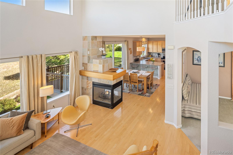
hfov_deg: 93.3
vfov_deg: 70.4
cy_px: 78
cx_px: 116
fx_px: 110
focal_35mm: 17
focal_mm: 17
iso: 400
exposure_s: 1/15
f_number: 8
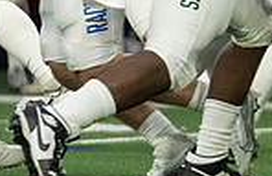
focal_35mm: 1447
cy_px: -58
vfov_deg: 0.9
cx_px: 636
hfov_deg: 1.4
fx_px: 10842
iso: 4000
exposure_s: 1/1250
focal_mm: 200
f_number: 2.8
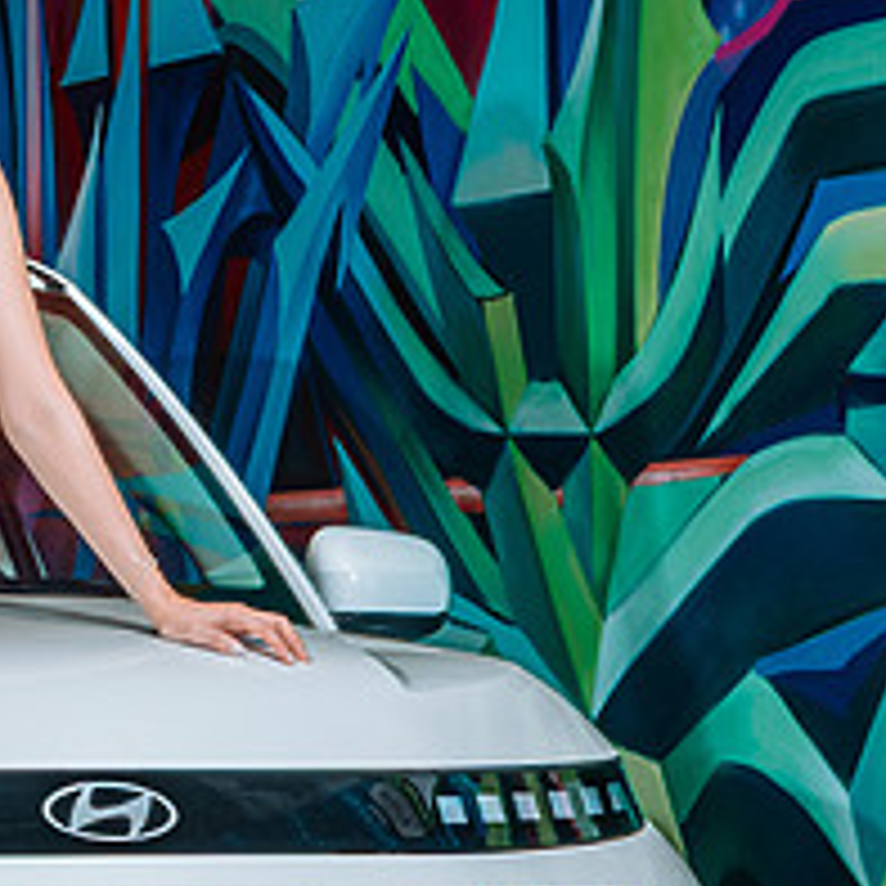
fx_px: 6631
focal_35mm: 229
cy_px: 650
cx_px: -585
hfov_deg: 7.5
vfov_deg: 7.6
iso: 100
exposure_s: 1/50
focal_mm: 68
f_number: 5.6
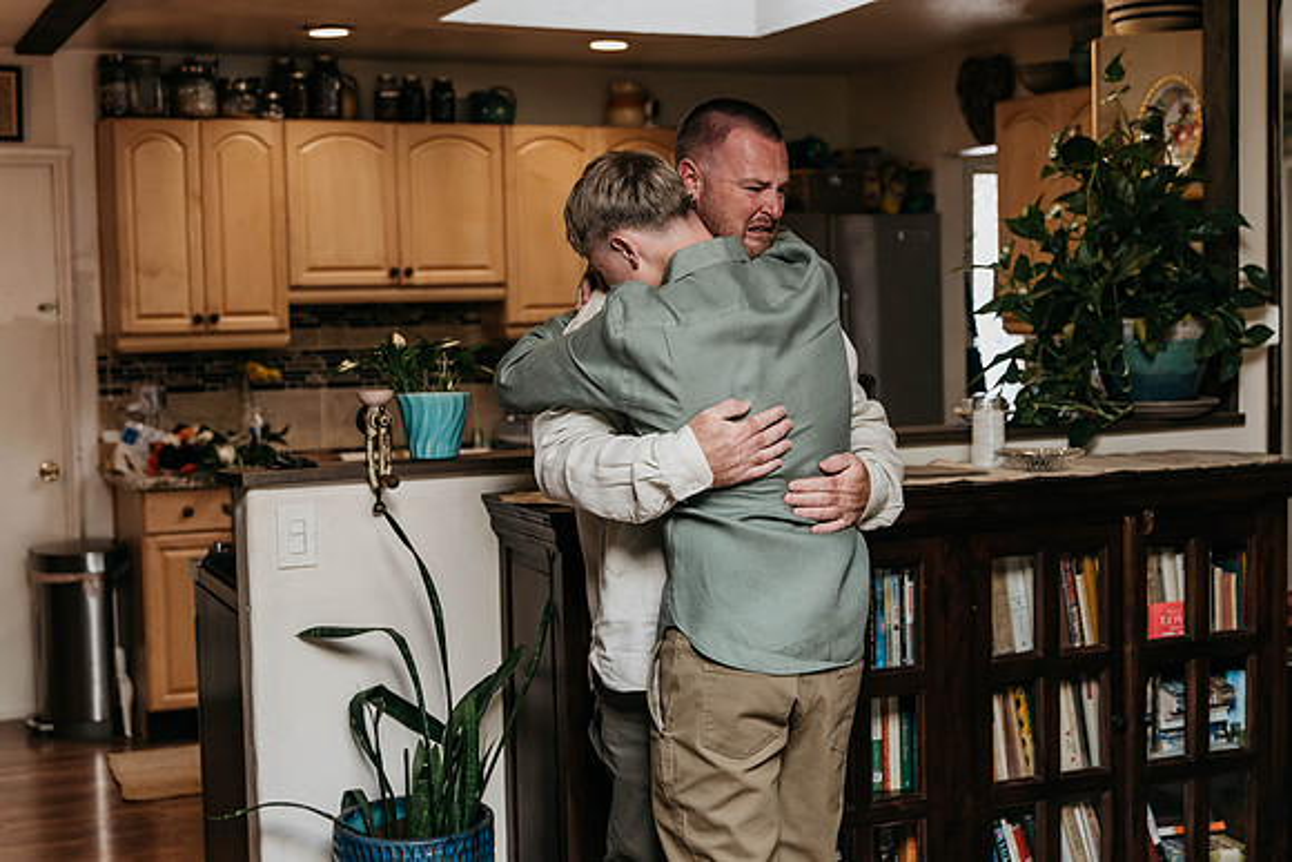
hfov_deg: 38.2
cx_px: 646
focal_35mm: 52
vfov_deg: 26.0
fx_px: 1867
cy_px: 431
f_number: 2.8
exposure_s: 1/400
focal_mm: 52
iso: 1000
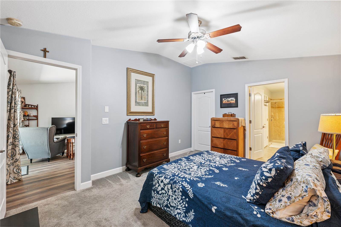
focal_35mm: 14
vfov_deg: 81.2
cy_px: 114
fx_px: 133
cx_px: 170
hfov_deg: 104.3
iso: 400
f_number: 8
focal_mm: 14
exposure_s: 1/4
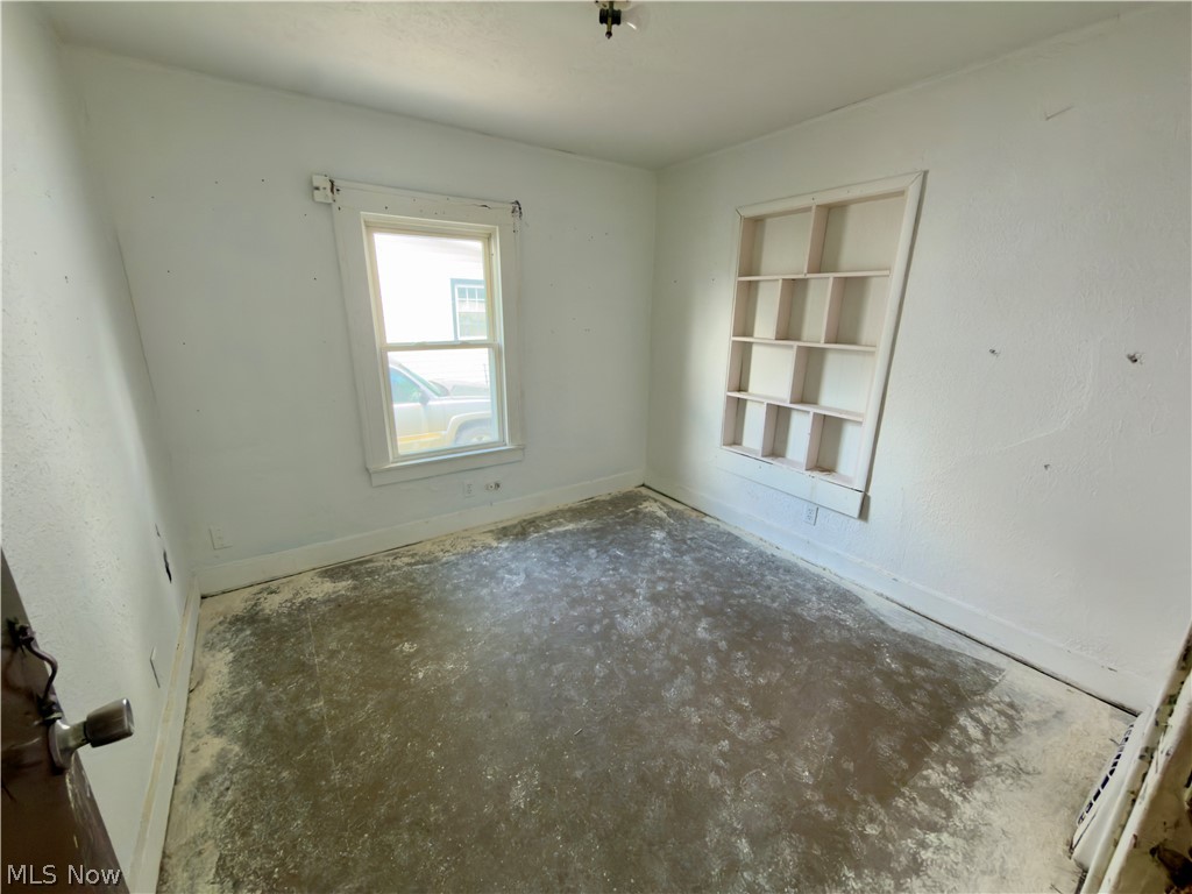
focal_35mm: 14
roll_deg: -0.4
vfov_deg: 85.7
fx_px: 482
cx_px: 596
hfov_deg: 102.1
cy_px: 447
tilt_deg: -16.9
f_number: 2.2
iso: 125
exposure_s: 1/30
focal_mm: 2.22
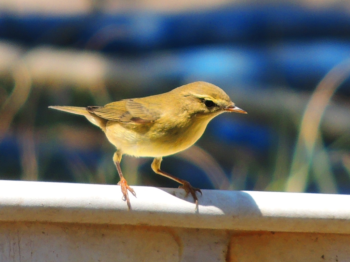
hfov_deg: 2.2
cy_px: 131
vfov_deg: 1.7
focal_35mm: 900
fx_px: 9100
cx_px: 175
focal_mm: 160.5
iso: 140
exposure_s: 1/500
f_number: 5.5
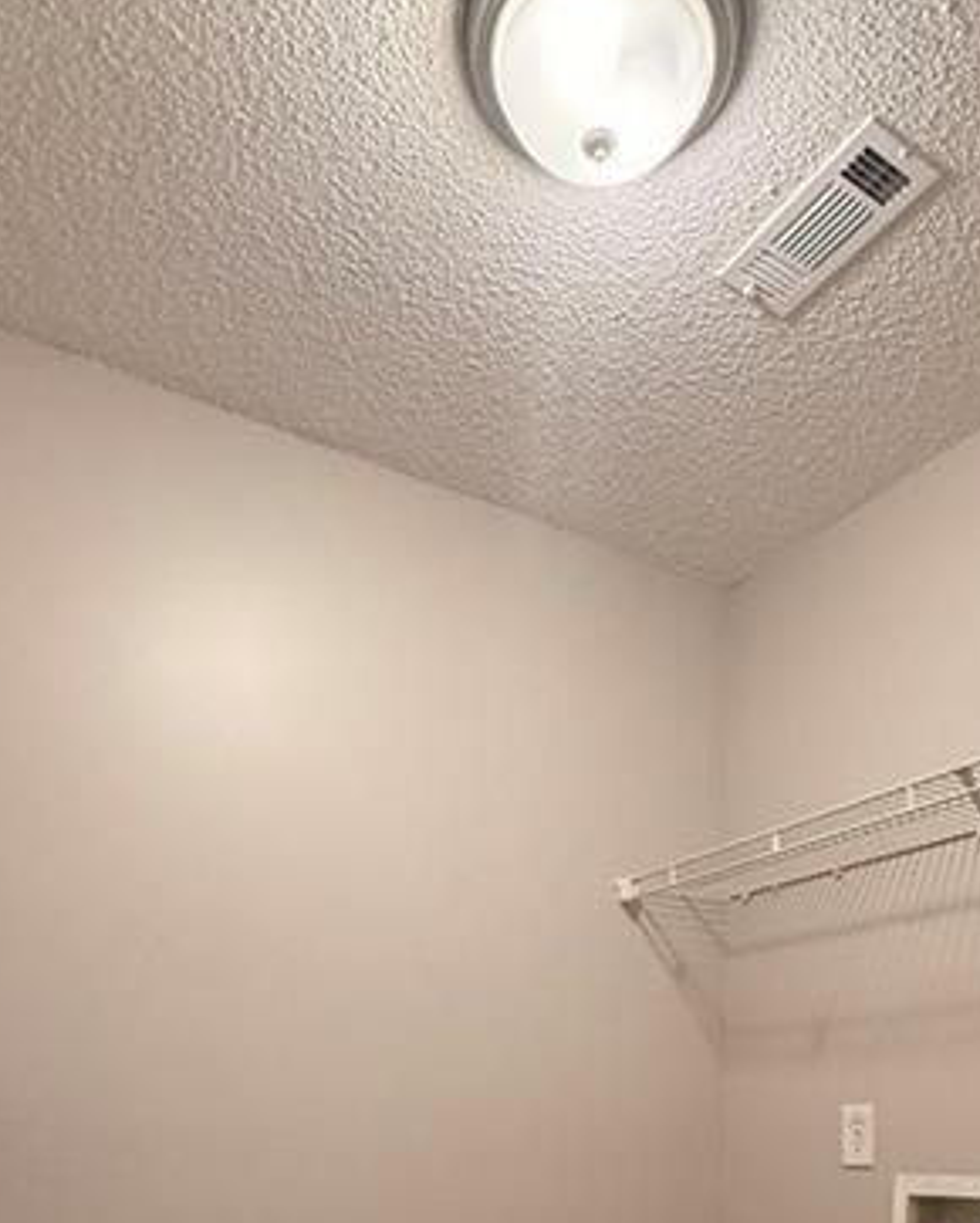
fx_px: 1051
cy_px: 1152
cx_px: 541
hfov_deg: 49.9
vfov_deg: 51.5
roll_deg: -1.3
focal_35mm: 29
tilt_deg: -1.9
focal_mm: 2.22
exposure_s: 1/60
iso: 320
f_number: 2.2
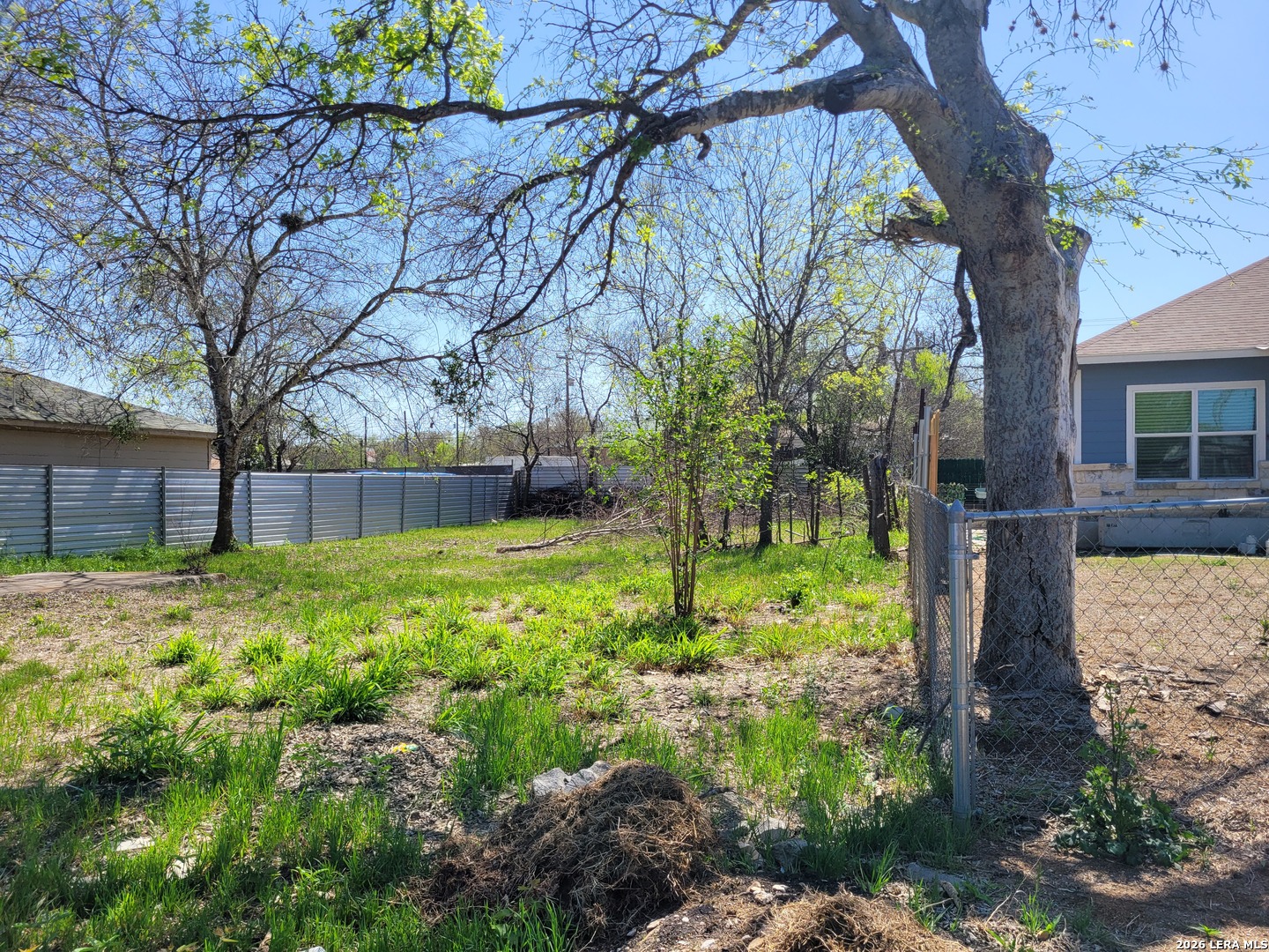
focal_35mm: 26
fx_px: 953
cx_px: 634
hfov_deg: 67.3
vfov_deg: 53.1
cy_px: 476
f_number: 1.8
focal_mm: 5.4
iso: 40
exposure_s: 1/1709
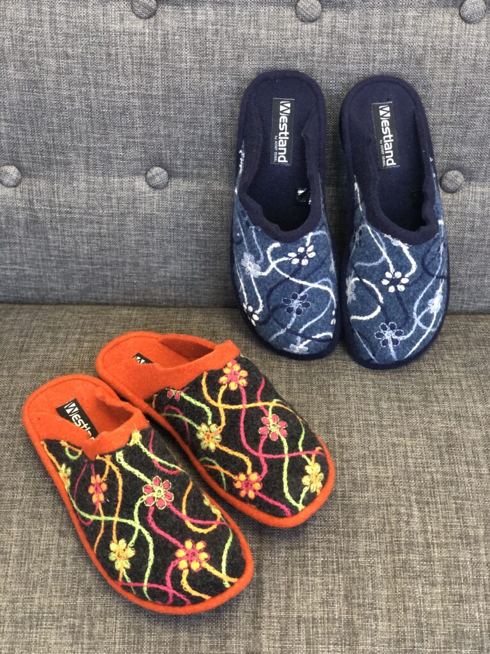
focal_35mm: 52
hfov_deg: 28.0
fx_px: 981
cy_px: 327
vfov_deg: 36.8
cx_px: 245
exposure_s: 1/33
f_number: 2.4
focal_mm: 6
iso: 125
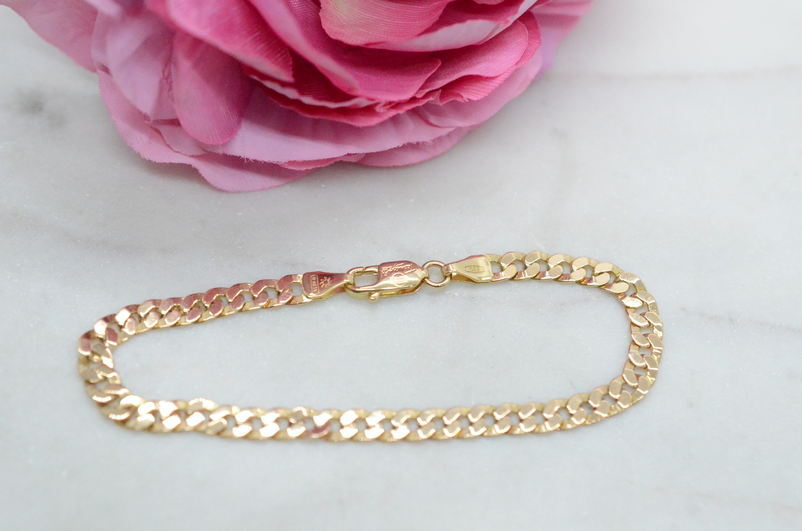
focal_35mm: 60
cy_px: 266
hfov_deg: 33.5
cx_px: 401
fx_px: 1334
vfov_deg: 22.5
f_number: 5.6
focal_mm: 40
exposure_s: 1/3200
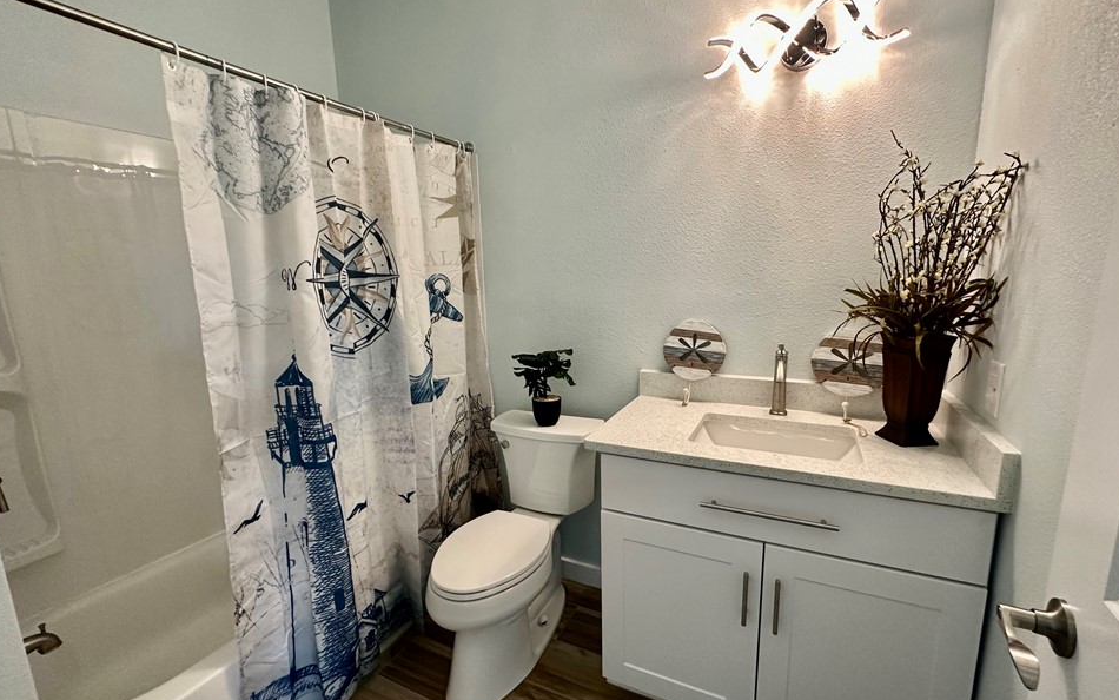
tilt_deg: -10.1
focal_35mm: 16
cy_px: 355
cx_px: 570
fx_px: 488
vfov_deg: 71.3
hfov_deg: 97.8
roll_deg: +0.9
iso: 160
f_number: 2.2
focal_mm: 2.22
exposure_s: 1/60
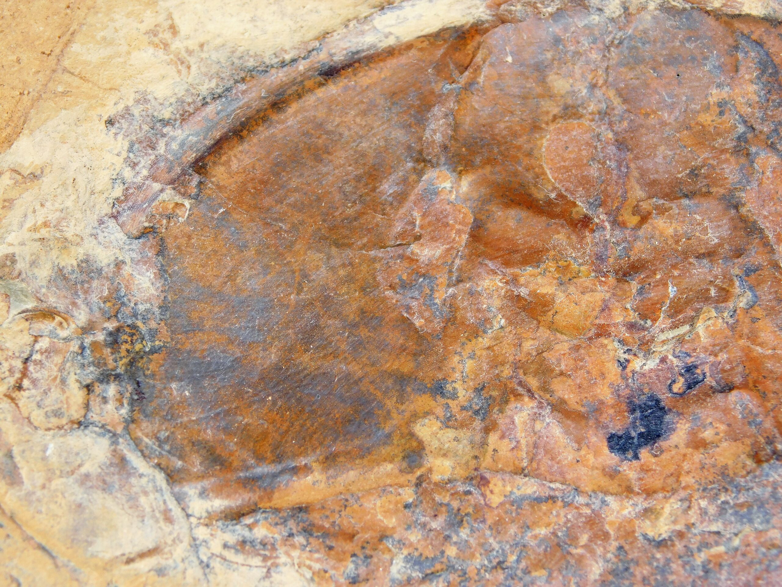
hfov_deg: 10.7
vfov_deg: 8.1
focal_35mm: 184
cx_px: 391
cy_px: 294
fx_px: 4157
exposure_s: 1/60
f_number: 5.4
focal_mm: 32.7
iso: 125
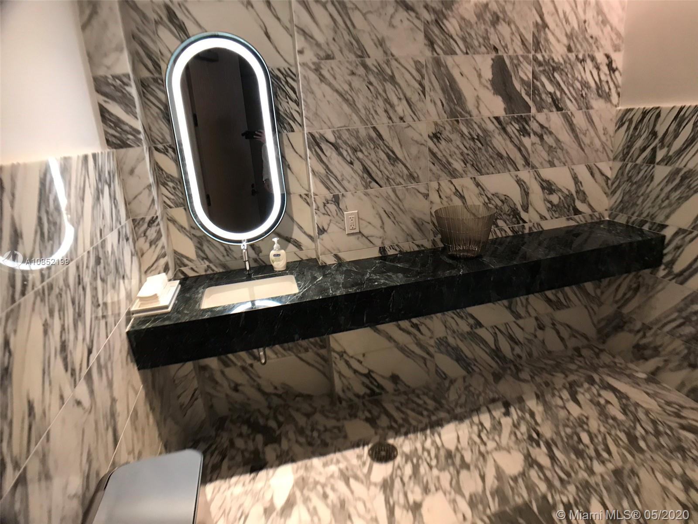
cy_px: 262
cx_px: 349
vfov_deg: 49.7
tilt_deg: -18.8
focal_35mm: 28
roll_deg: +4.4
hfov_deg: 63.4
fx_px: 565
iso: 50
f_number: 1.8
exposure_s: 1/15
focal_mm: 3.99
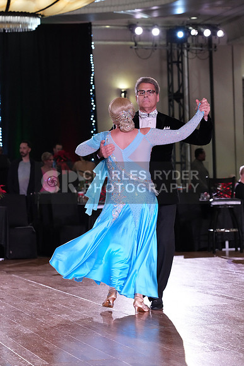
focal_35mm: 105
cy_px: 183
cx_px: 122
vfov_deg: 19.5
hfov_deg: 13.0
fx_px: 1067
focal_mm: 105
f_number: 5.6
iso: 5000
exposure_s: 1/320
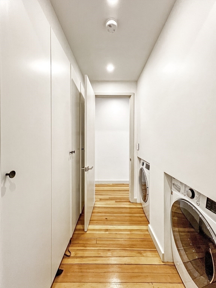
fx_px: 108
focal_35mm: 13
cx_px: 108
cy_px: 144
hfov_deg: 89.9
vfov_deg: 106.2
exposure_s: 1/120
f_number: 1.8
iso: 125
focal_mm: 1.57
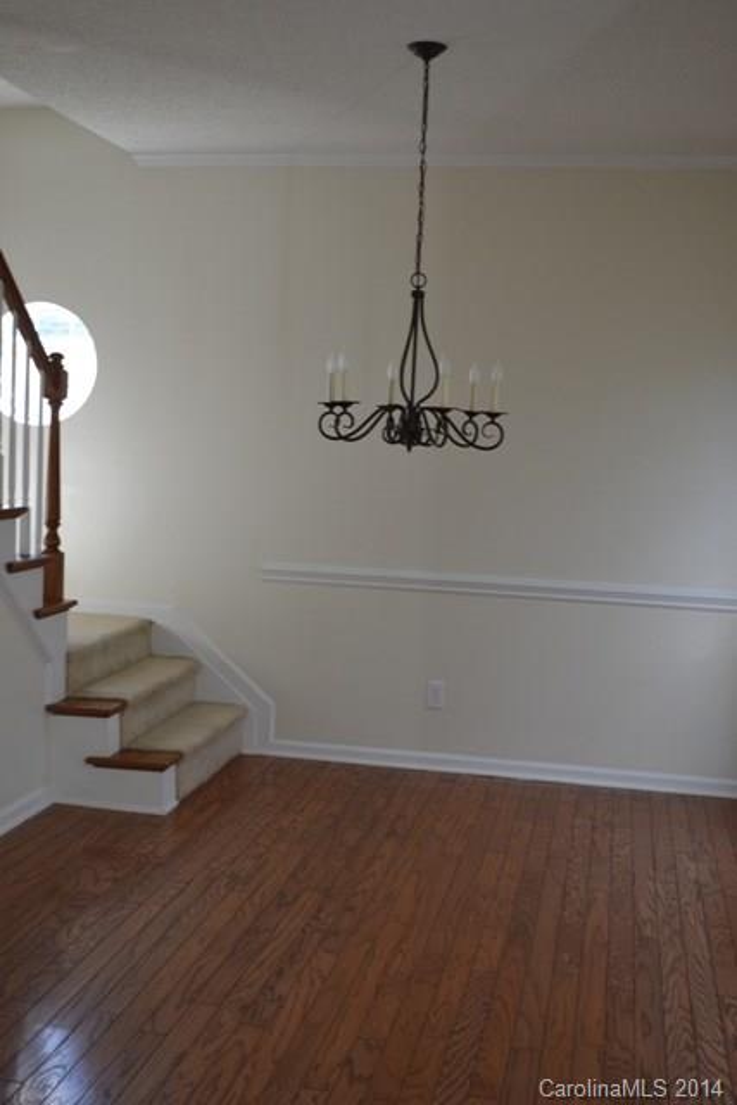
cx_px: 368
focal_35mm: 39
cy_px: 552
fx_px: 1197
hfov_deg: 34.2
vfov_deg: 49.5
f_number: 4.2
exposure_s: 1/60
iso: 400
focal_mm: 26
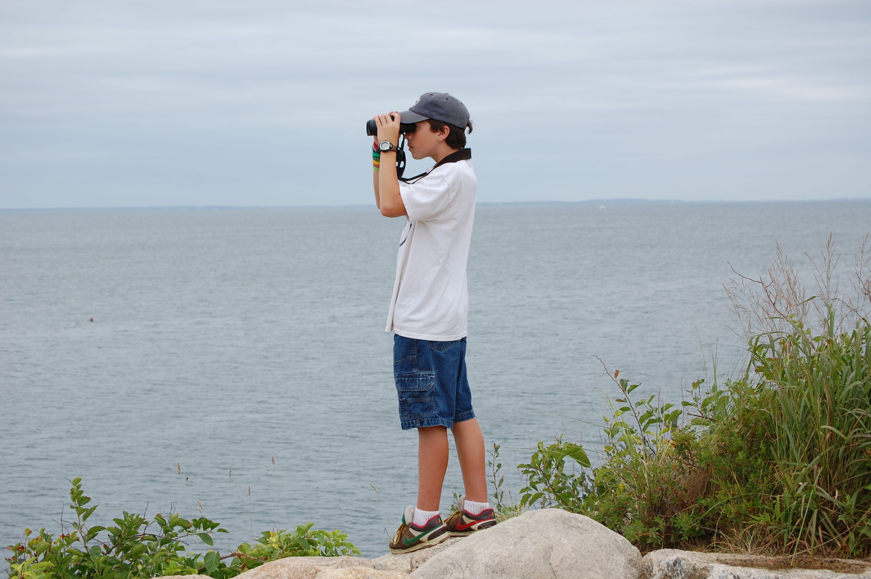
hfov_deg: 24.6
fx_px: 1994
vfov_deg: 16.5
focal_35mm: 82
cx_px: 436
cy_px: 290
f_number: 9
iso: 200
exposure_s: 1/320
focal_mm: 55
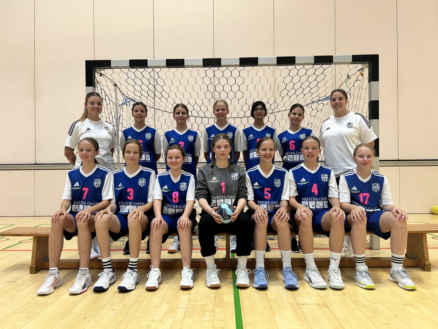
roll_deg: +0.9
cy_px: 164
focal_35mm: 26
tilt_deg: -0.2
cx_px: 219
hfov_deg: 67.3
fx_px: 329
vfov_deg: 53.1
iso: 100
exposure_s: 1/50
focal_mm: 5.7
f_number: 1.5
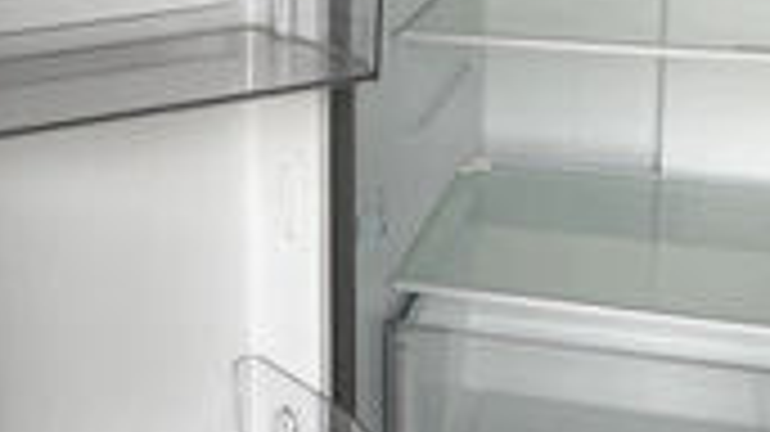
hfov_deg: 28.1
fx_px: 1510
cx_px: 167
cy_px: 27
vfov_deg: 16.0
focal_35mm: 74
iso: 25
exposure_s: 1/342
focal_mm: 3
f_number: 1.8
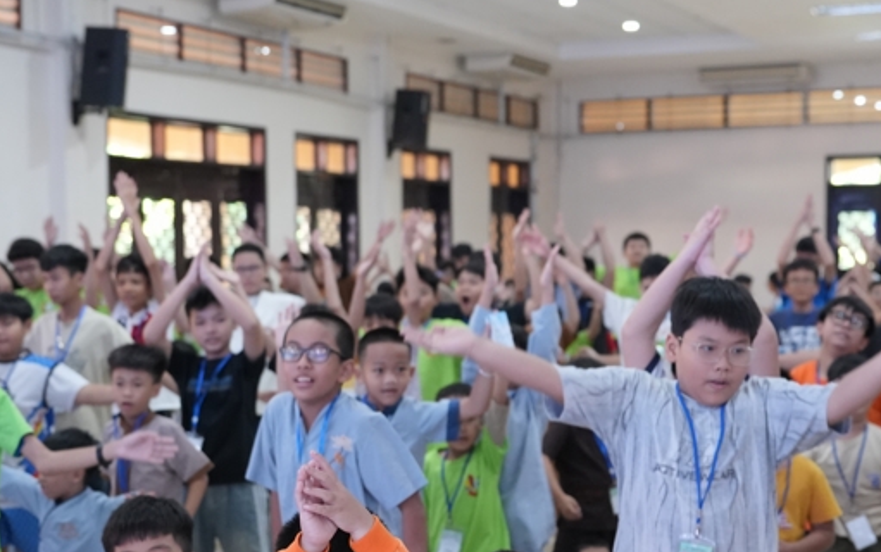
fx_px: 1634
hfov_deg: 30.2
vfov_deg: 19.1
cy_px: 338
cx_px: 447
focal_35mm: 68
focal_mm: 35
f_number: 2.8
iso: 3200
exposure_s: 1/250
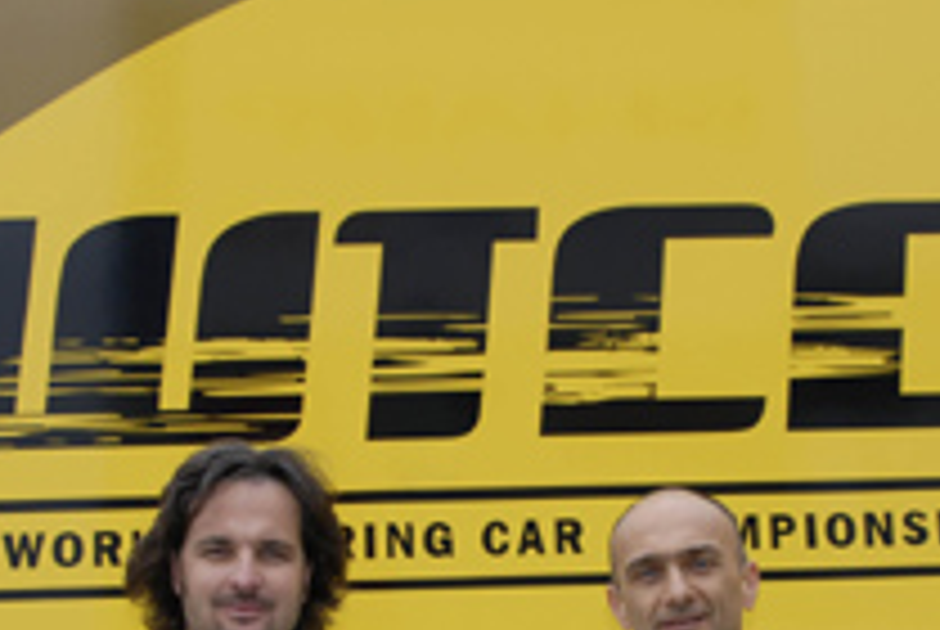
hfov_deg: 23.6
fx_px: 2249
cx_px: 499
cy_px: 646
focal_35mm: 86
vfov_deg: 15.6
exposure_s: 1/125
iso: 125
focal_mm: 24
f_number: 7.1
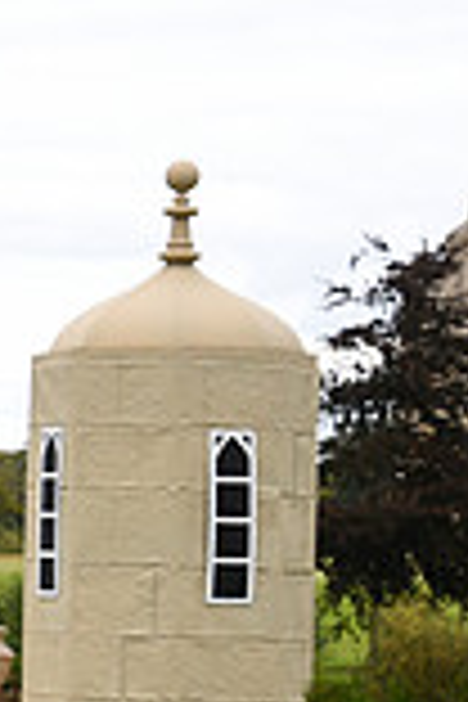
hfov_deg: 6.7
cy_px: 554
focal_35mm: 193
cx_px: -688
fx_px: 3763
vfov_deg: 10.6
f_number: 5.6
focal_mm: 52
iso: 900
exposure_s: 1/1250
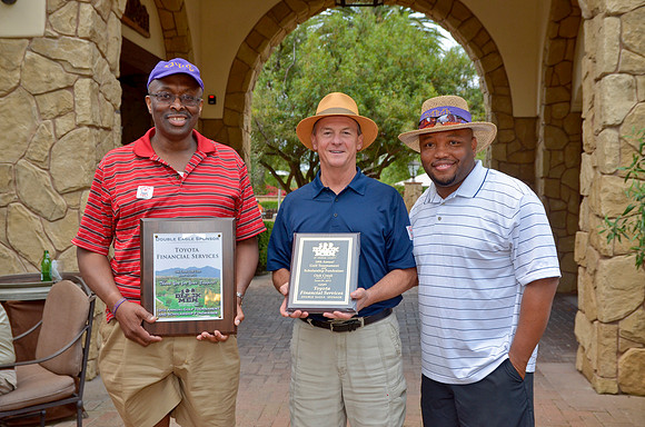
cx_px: 322
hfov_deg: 48.0
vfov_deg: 32.9
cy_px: 214
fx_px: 724
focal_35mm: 40
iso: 220
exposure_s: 1/80
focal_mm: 27
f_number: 4
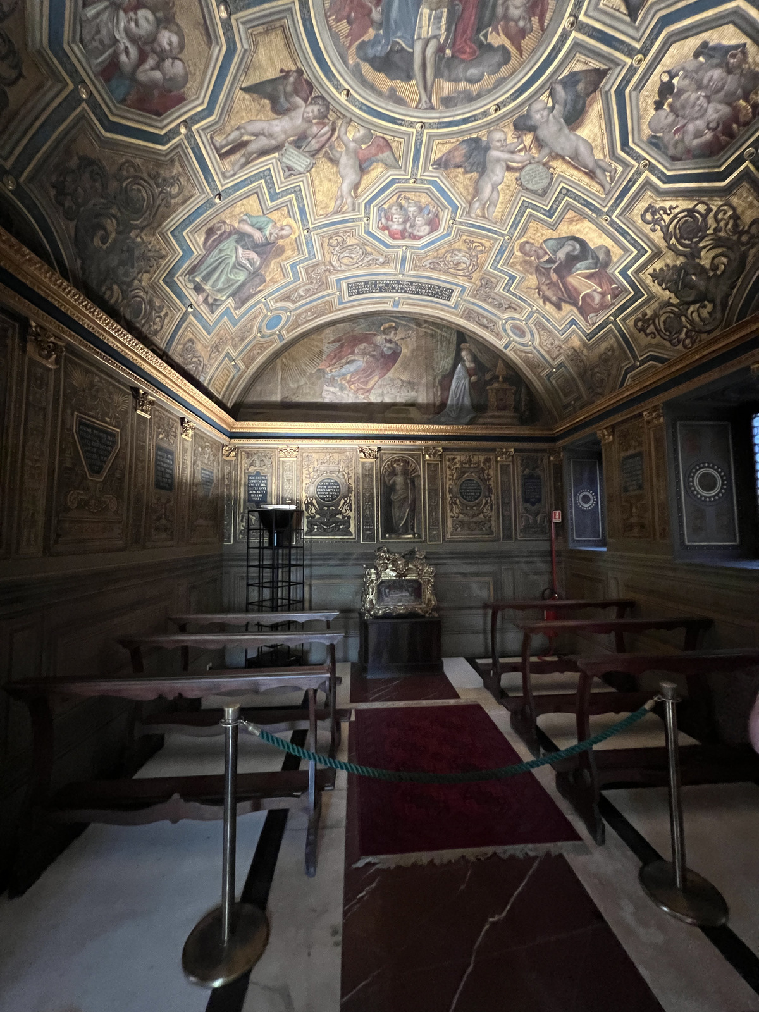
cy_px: 506
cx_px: 380
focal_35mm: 13
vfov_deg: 106.2
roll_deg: +1.4
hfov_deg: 89.9
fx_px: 380
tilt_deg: +3.4
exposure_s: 1/33
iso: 1000
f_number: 1.8
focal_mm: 1.57
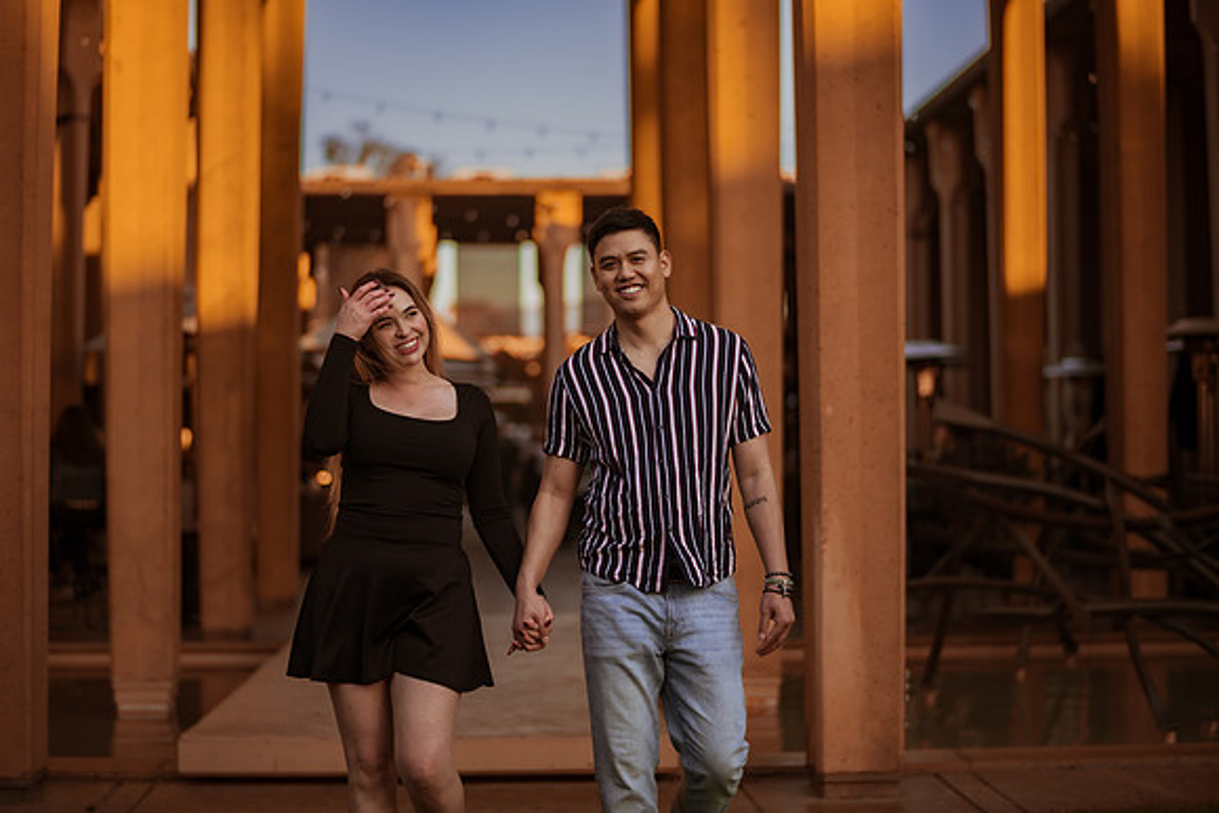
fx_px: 1964
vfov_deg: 23.4
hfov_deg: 34.5
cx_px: 610
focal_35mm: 58
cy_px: 406
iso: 100
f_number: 1.4
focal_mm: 58
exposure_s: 1/800
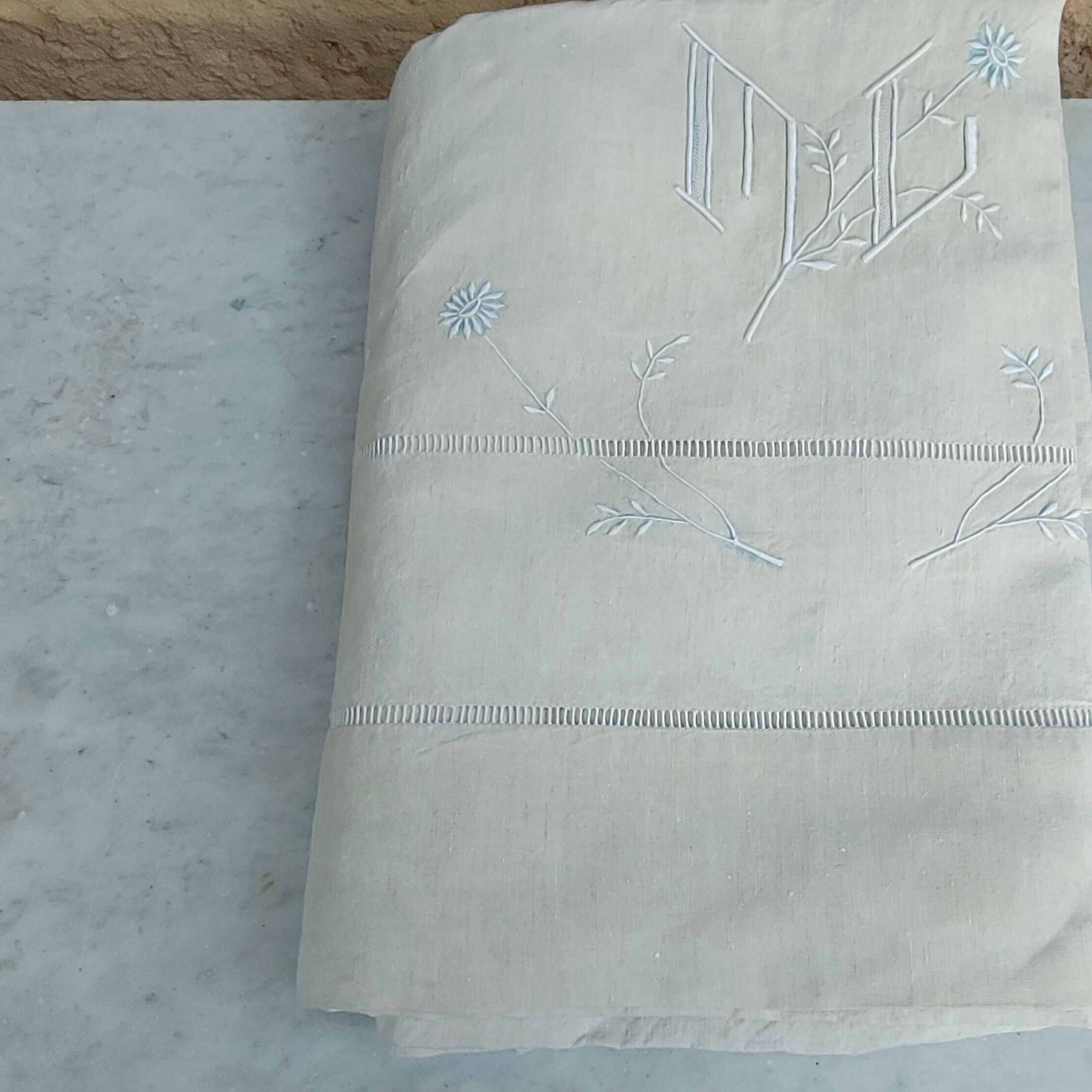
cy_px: 518
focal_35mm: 31
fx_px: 1106
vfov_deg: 52.5
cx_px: 678
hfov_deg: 52.0
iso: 50
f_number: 2.2
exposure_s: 1/33
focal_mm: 1.6
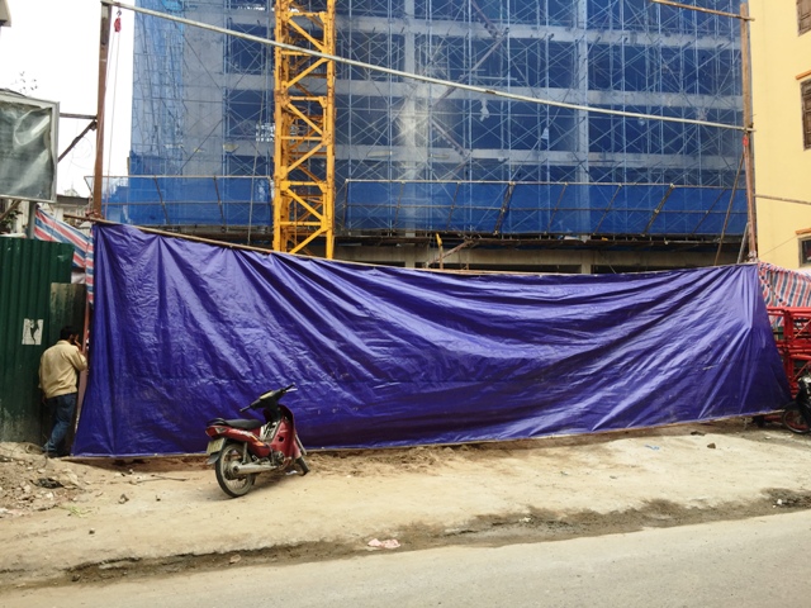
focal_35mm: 29
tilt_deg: +3.3
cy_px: 304
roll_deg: -1.8
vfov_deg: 48.2
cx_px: 406
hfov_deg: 61.7
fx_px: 679
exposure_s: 1/628
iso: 32
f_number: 2.2
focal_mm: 4.15
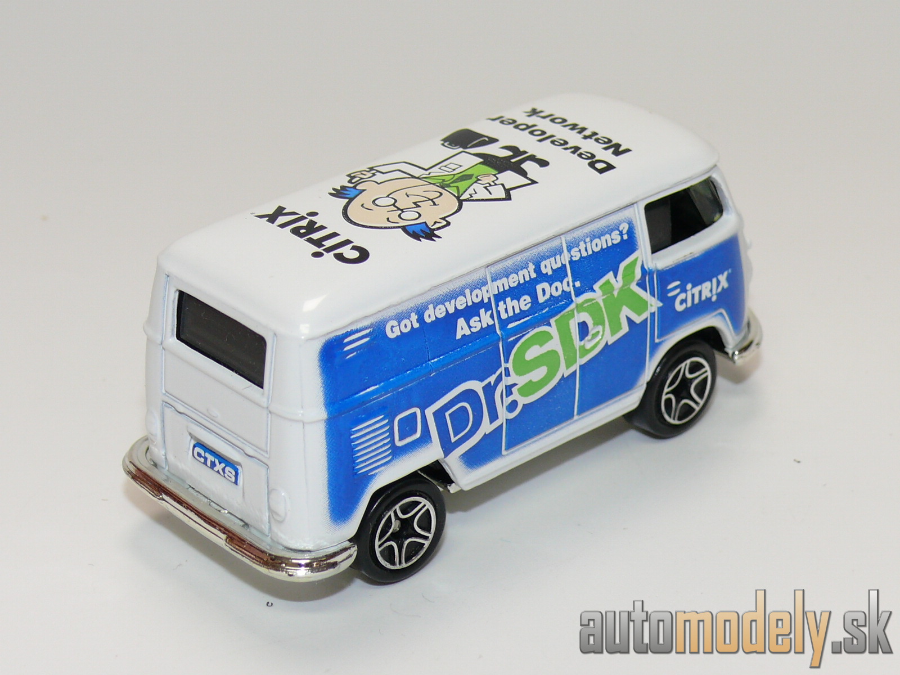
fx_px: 2652
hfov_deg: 19.3
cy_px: 338
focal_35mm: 102
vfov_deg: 14.5
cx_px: 450
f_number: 4
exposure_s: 1/30
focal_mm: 13.3
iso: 100
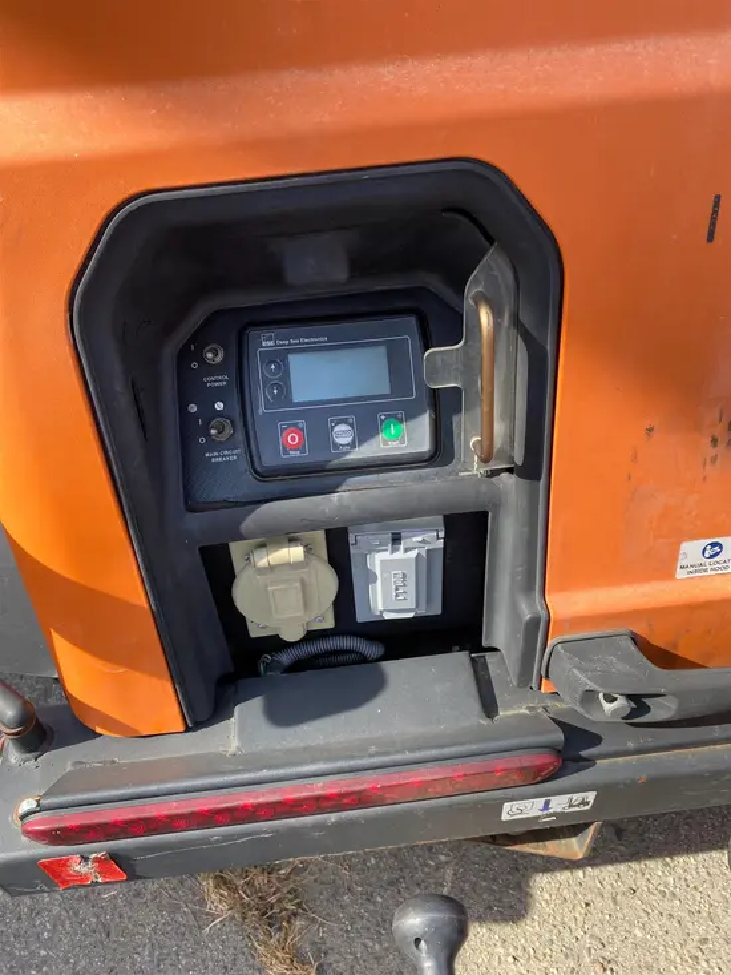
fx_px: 732
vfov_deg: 67.3
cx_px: 366
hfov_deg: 53.1
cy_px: 488
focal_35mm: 26
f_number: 1.8
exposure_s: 1/431
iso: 32
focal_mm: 4.25
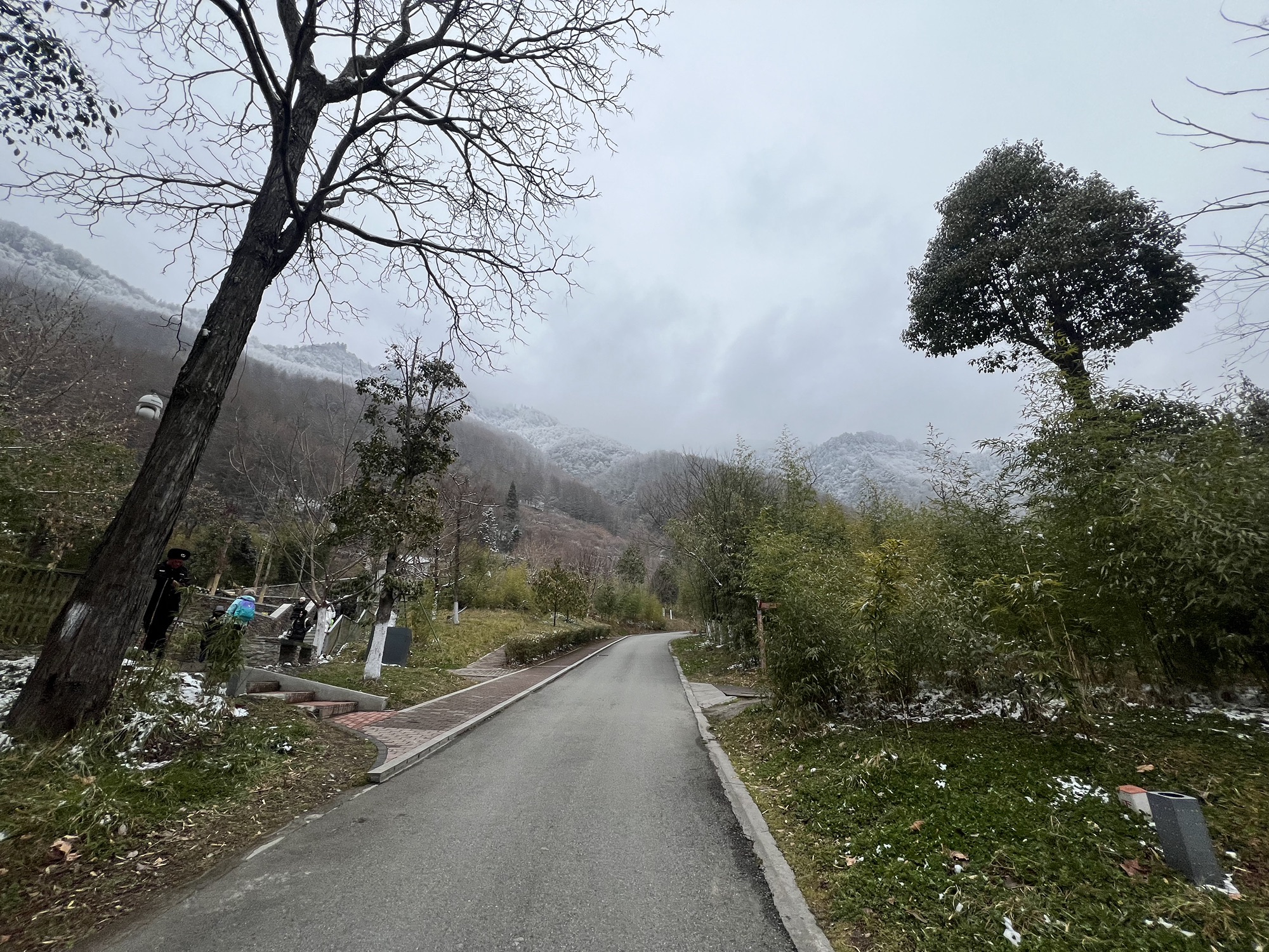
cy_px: 476
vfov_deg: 89.9
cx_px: 634
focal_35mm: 13
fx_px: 477
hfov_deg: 106.2
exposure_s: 1/1449
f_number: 1.8
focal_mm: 1.57
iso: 32
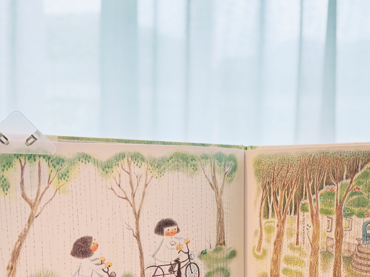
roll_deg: -0.7
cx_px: 244
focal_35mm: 44
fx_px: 470
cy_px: 222
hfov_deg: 42.4
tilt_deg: -2.3
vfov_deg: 32.0
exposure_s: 1/60
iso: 250
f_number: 1.78
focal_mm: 6.76
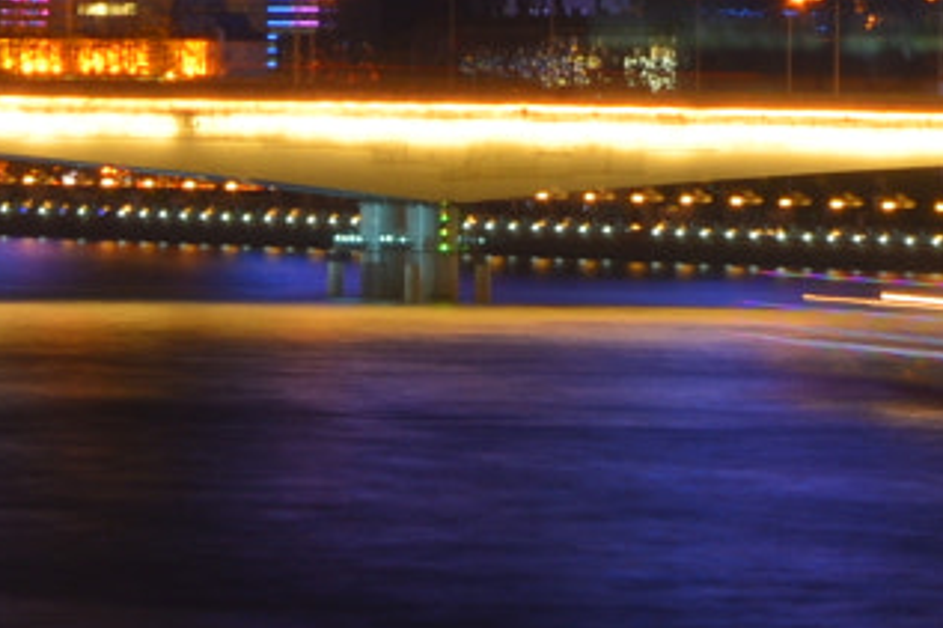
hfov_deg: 4.5
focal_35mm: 452
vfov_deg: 3.0
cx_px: -351
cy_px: -689
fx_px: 11833
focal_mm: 70
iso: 100
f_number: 22
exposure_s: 15
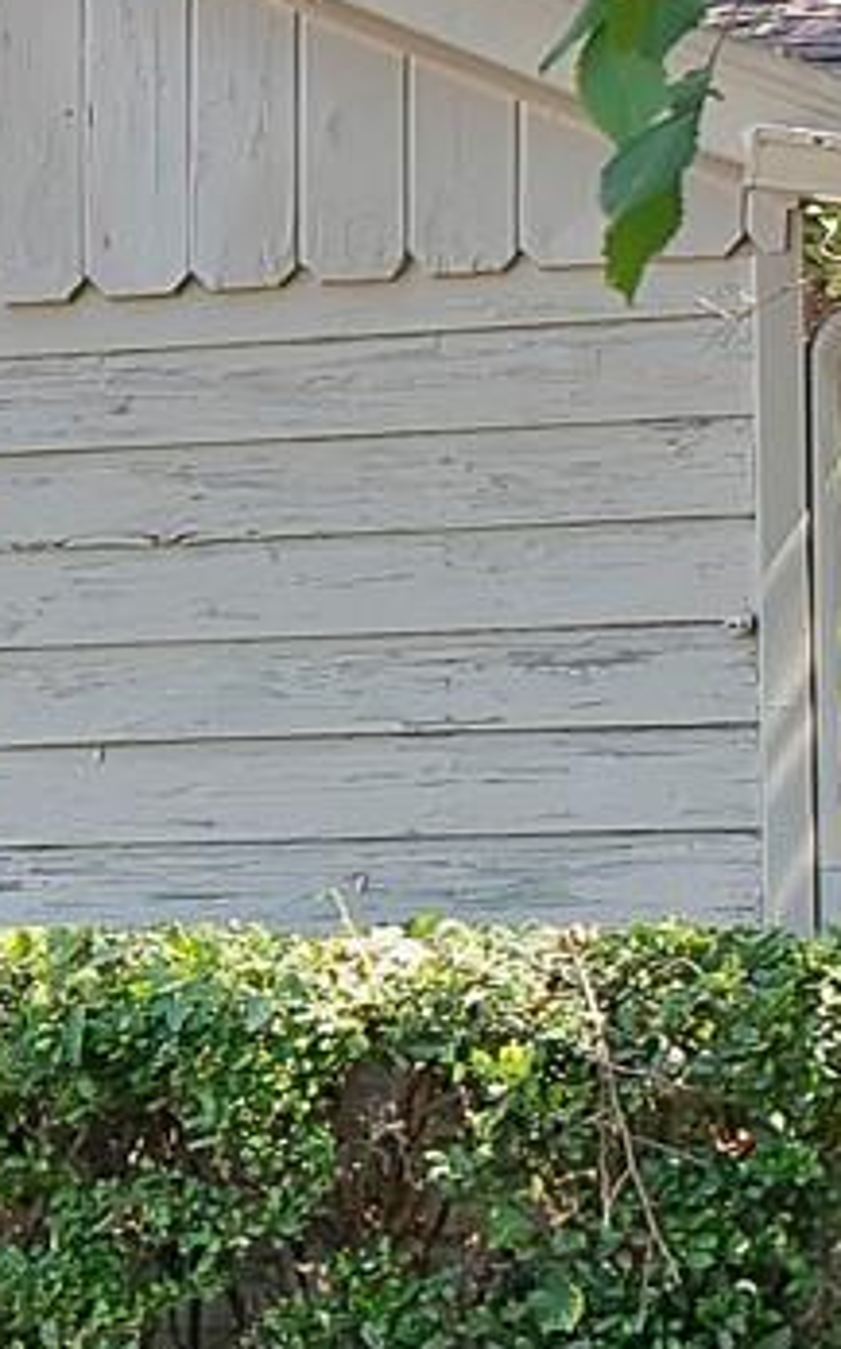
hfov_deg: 9.0
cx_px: -1260
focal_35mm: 129
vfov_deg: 16.1
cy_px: 1047
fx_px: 4739
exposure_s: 1/100
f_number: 9
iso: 640
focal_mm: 22
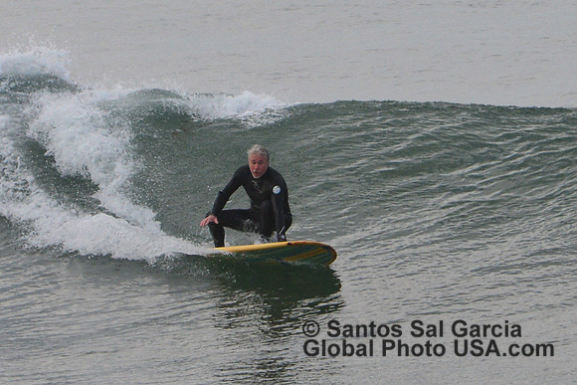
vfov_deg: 2.5
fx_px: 8817
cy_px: 192
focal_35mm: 550
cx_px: 288
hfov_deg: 3.7
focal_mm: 550
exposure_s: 1/800
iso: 1250
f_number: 11
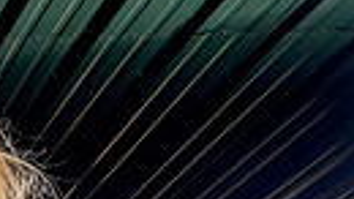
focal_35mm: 163
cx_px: -376
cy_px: 535
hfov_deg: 11.7
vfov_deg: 6.9
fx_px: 1529
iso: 100
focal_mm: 28
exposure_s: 1/125
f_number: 8
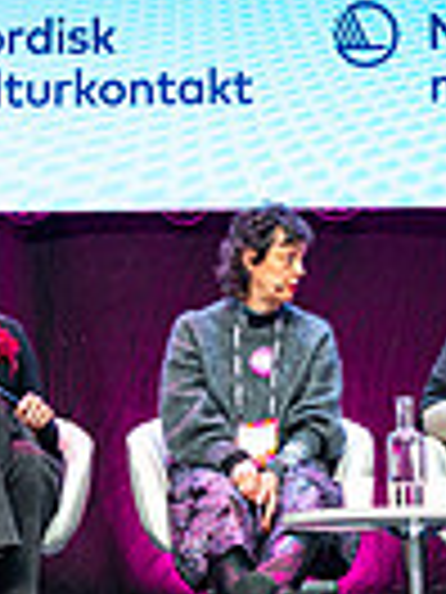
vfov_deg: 13.2
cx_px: 243
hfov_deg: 10.0
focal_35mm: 148
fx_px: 2542
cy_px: 29
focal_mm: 35
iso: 200
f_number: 1.4
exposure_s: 1/160
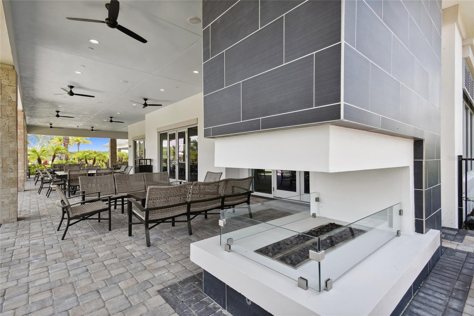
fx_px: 224
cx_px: 237
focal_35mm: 17
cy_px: 158
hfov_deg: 93.3
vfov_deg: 70.4
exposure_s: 1/160
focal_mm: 11.5
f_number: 7.1
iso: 100
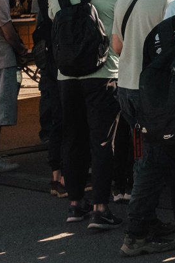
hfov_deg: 6.4
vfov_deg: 12.3
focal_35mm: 161
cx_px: 773
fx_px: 1174
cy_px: -88
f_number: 4.5
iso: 1800
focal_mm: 24
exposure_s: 1/8000
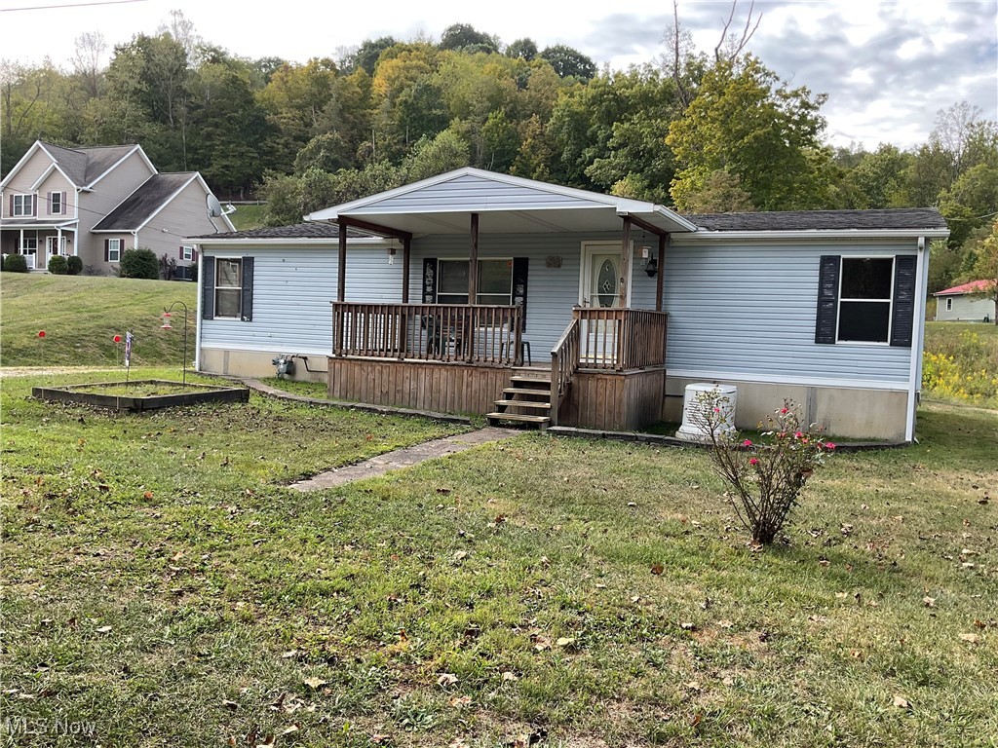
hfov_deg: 61.7
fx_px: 836
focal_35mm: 29
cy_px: 374
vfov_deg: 48.2
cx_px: 499
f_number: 1.8
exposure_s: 1/372
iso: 16
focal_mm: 3
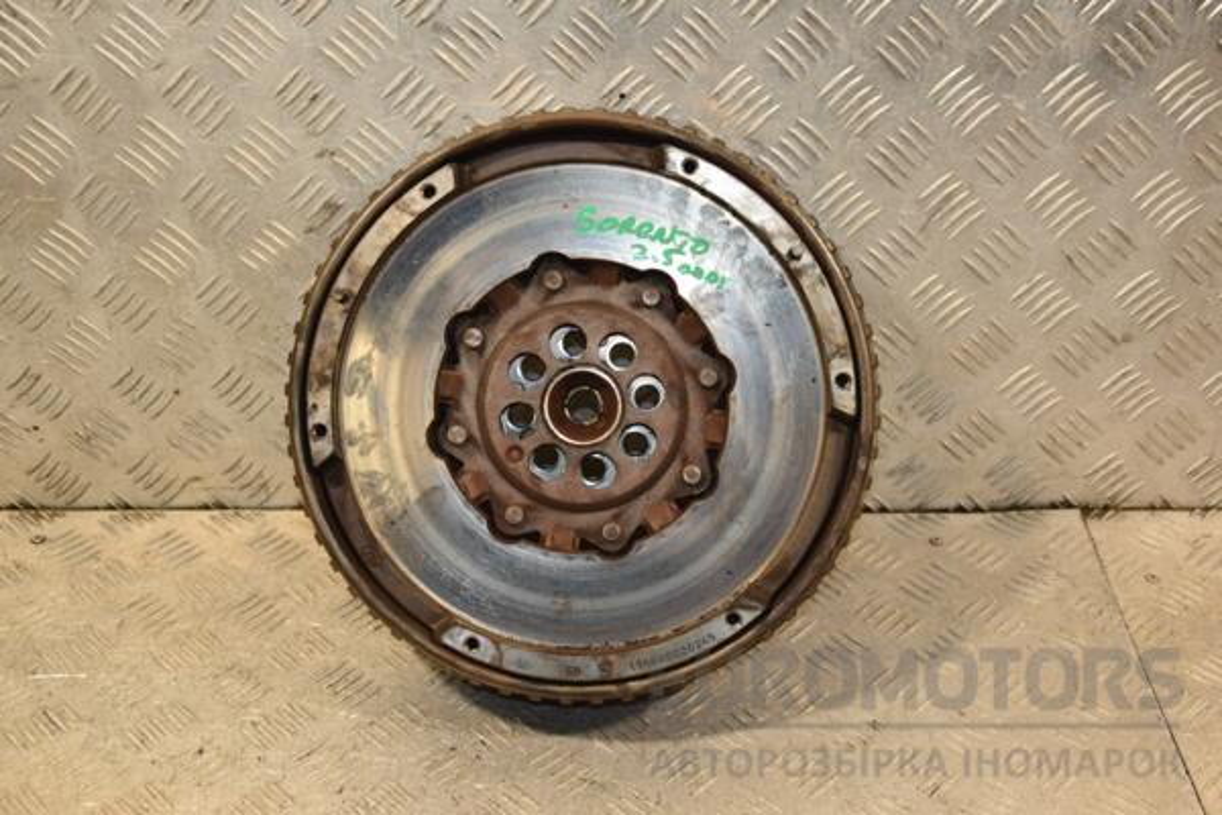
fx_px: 1629
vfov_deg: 28.1
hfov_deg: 41.1
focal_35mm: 48
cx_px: 611
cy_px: 408
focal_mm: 32
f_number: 5
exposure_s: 1/160
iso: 800
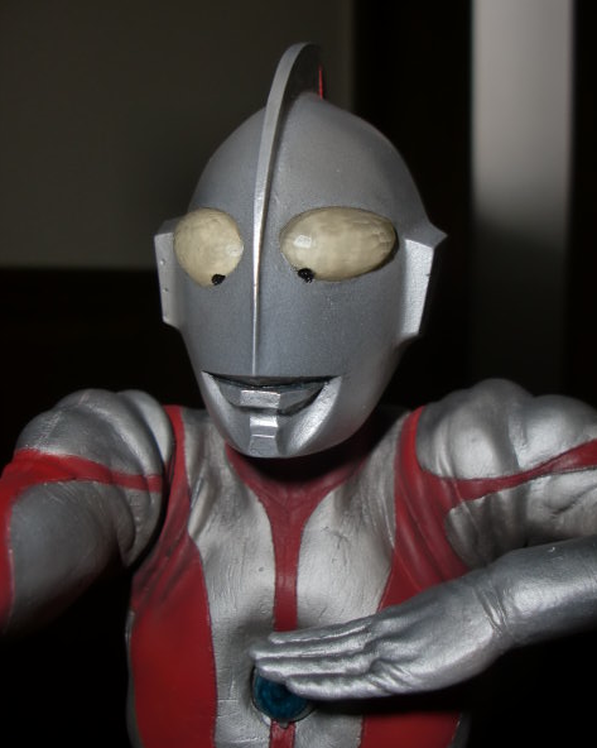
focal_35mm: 38
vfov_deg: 47.9
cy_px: 354
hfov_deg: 39.1
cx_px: 300
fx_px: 840
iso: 64
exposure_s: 1/30
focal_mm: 6.3
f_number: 7.9
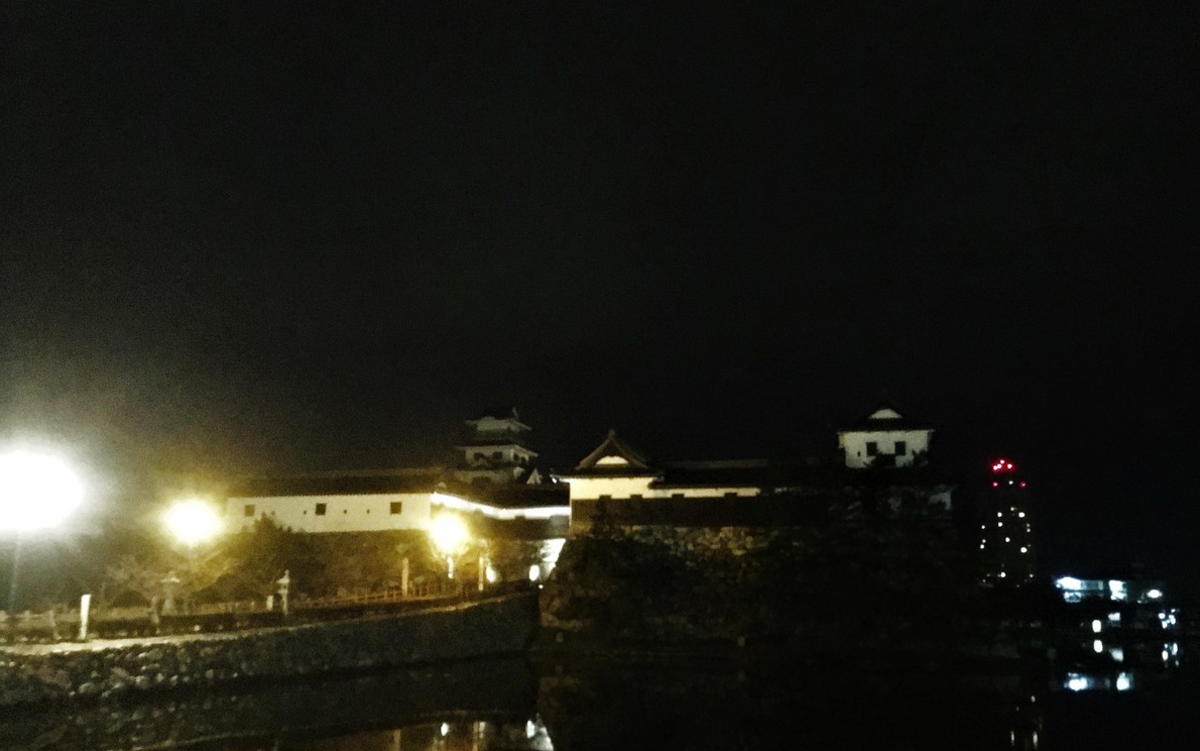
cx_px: 601
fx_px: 1014
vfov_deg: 40.5
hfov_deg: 61.2
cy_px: 427
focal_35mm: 31
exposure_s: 1/4
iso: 1250
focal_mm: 4.15
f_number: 2.2
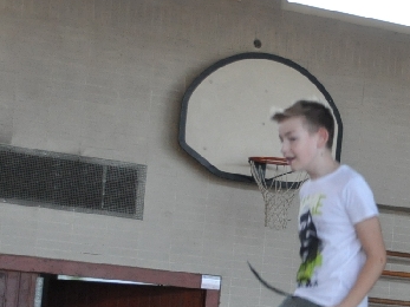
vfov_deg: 11.1
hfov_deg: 14.7
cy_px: 207
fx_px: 1575
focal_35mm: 133
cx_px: 340
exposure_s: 1/320
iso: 1600
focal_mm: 32
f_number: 4.2
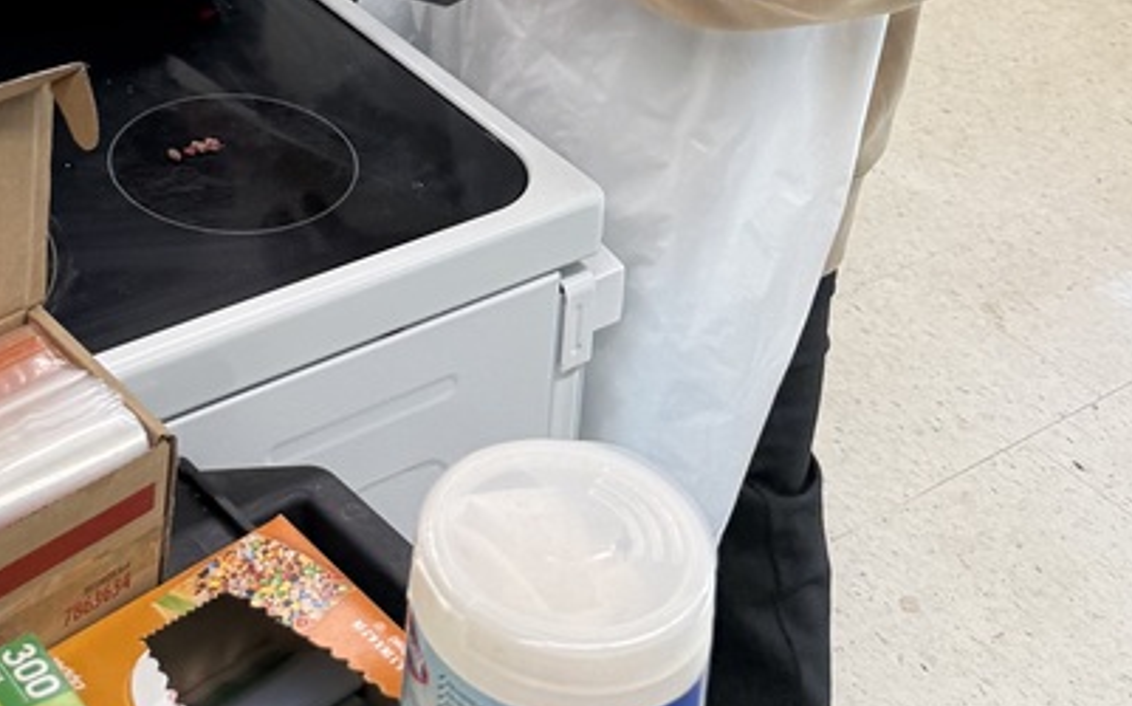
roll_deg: -4.4
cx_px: 344
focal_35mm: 65
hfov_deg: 31.2
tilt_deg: -7.7
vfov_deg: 15.6
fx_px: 2004
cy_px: -726
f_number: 1.78
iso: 160
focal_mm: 6.76
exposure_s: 1/158
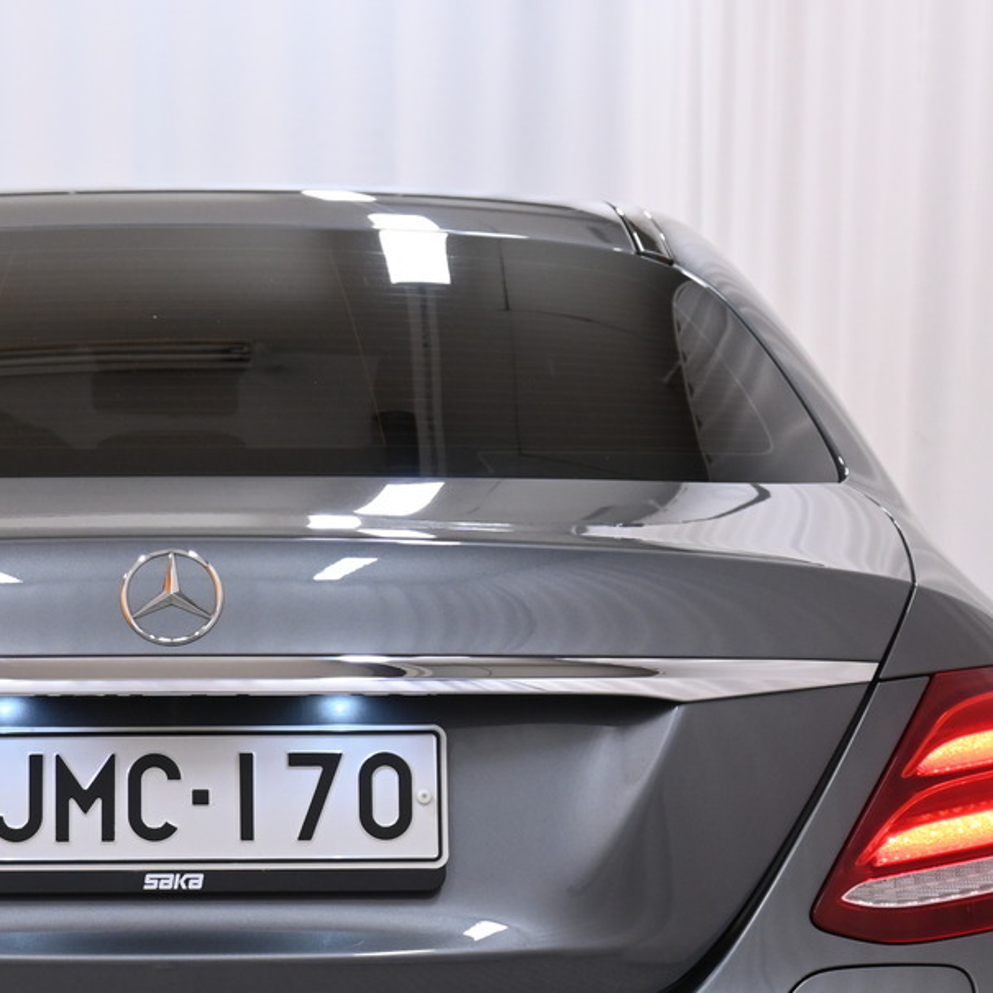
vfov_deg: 14.9
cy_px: 803
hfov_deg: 14.9
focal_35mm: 116
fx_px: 3765
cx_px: 158
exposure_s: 1/50
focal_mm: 34
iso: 640
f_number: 5
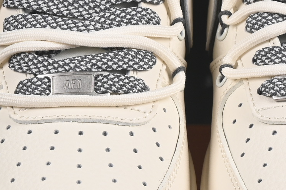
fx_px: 2232
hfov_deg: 7.3
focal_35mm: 281
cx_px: 193
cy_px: 128
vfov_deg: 4.9
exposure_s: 1/80
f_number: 8
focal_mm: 50
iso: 160
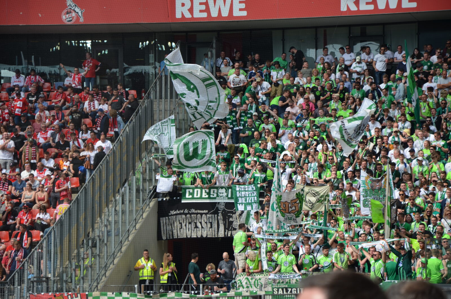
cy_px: 150
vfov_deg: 8.7
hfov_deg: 13.1
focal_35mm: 158
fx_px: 1969
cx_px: 226
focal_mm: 105
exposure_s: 1/500
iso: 200
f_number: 5.6
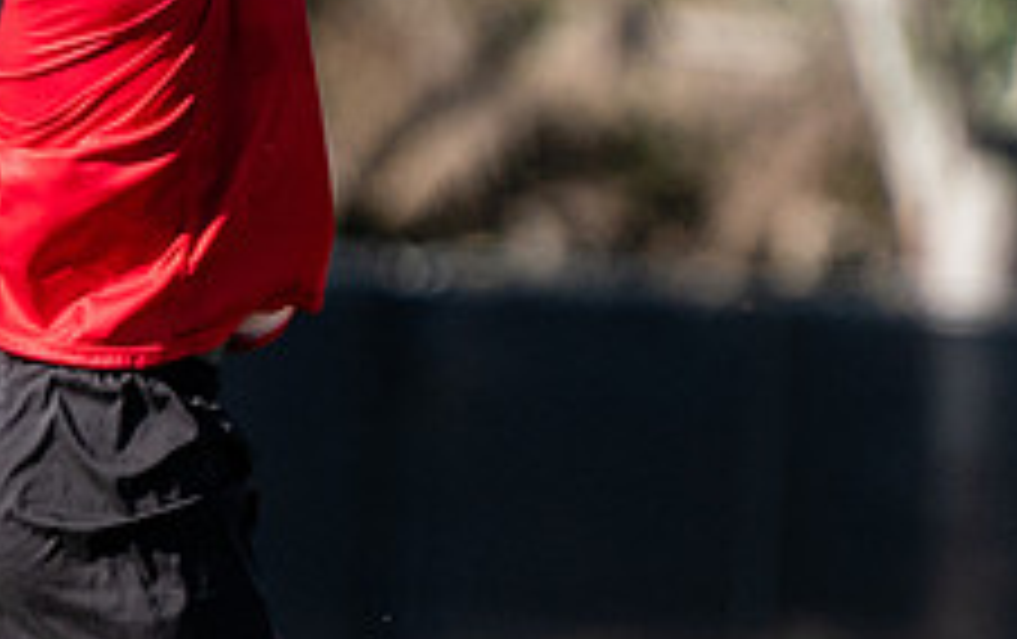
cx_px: 423
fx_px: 42553
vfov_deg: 0.9
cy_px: 432
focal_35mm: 1533
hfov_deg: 1.4
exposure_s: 1/4000
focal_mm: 200
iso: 200
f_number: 2.8
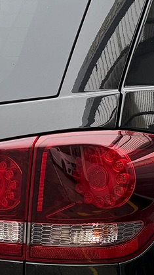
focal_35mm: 126
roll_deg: -1.1
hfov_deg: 9.4
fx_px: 915
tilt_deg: -11.2
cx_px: 204
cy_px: 218
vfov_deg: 16.9
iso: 125
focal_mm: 6.76
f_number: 1.78
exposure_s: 1/226
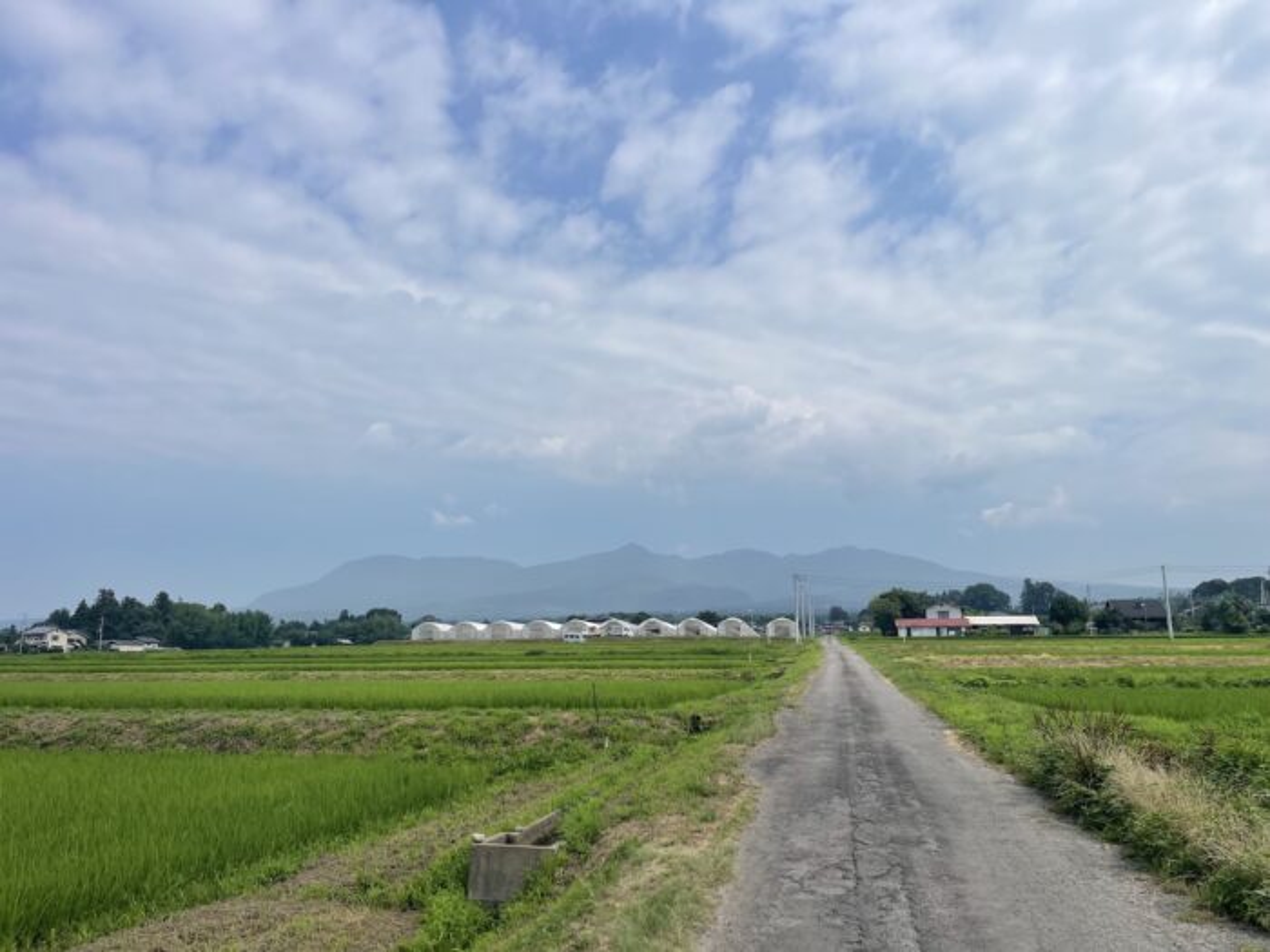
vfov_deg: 54.9
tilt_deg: +10.7
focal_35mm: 25
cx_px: 635
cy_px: 476
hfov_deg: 69.4
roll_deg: -0.5
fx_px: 917
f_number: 1.6
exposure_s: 1/6993
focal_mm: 5.1
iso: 32
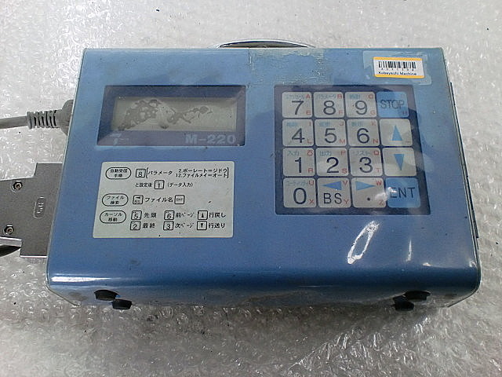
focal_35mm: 35
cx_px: 251
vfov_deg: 40.7
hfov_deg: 52.6
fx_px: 508
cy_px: 188
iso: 250
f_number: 3.1
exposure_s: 1/60
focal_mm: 6.3
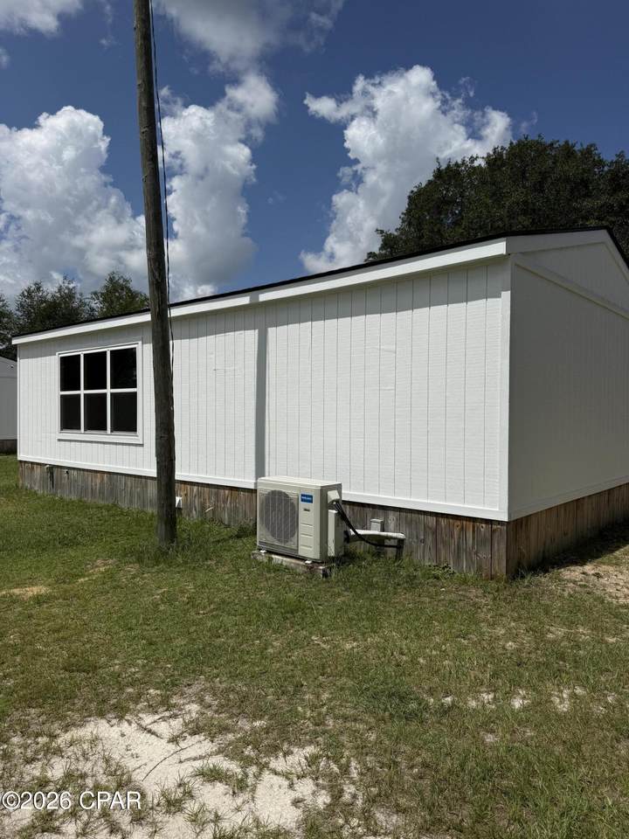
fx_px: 581
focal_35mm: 24
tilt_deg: -0.5
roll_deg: +0.2
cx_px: 314
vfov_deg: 71.6
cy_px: 420
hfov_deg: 56.8
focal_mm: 6.76
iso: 80
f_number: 1.78
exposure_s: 1/11905
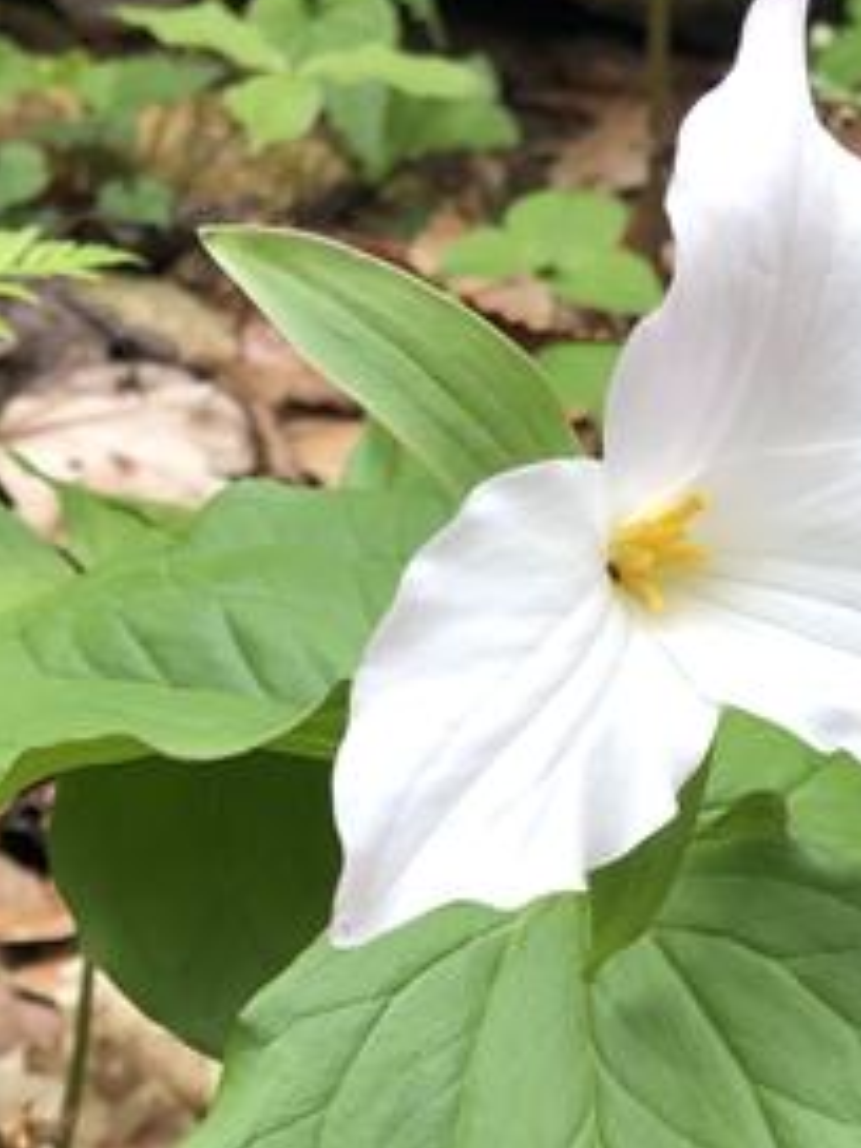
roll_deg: +0.4
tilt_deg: -19.9
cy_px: 1076
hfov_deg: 20.3
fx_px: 2388
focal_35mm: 72
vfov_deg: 26.0
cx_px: 623
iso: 32
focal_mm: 4
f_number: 1.8
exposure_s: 1/120
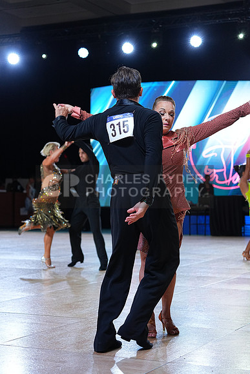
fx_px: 729
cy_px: 187
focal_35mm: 70
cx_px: 125
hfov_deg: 19.5
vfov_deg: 28.8
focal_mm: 70
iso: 1000
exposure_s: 1/500
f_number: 4
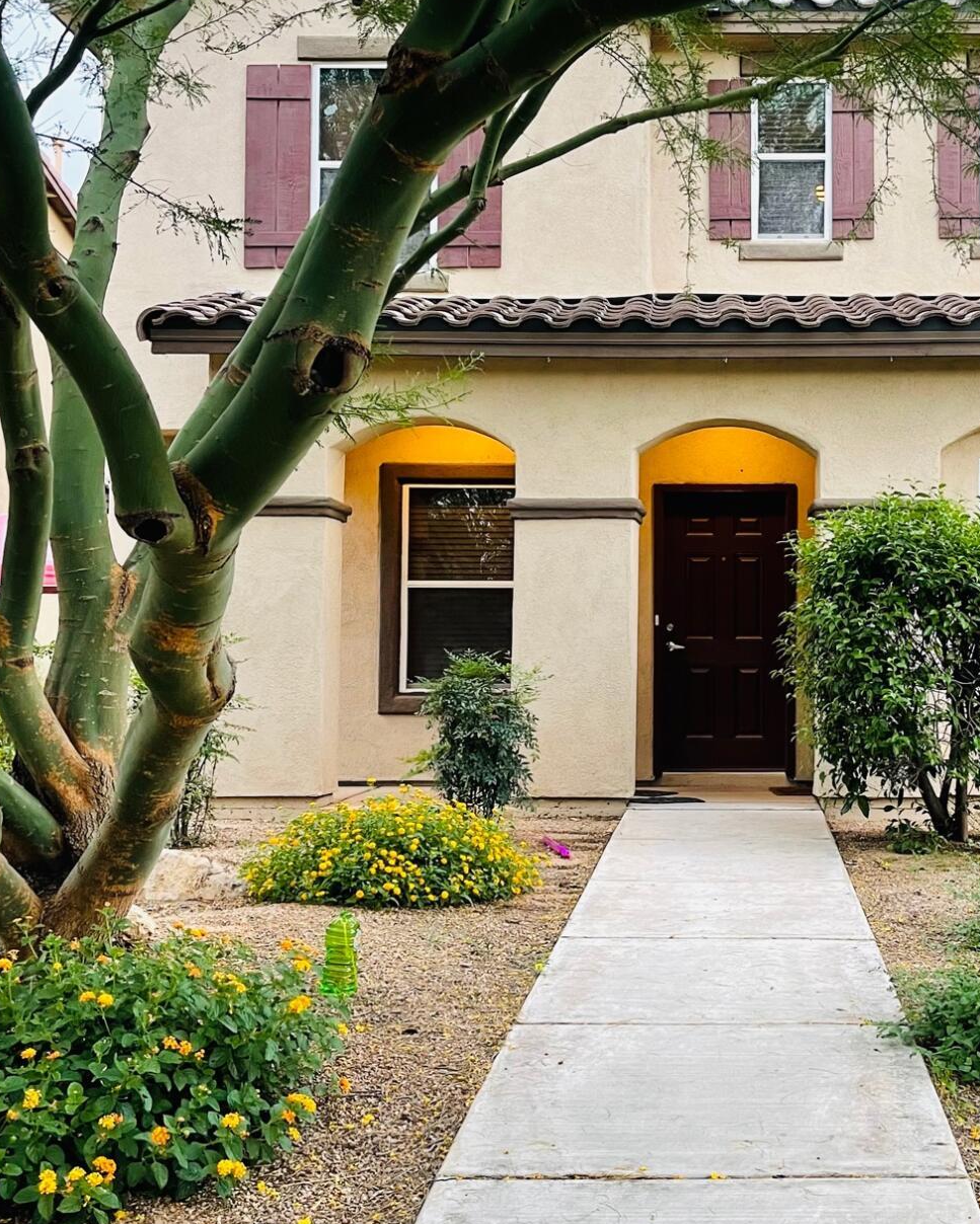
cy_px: 562
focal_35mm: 42
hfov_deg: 34.9
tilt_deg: +4.6
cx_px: 734
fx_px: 1522
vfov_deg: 43.8
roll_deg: -0.8
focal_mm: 5.1
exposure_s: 1/98
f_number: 1.6
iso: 125
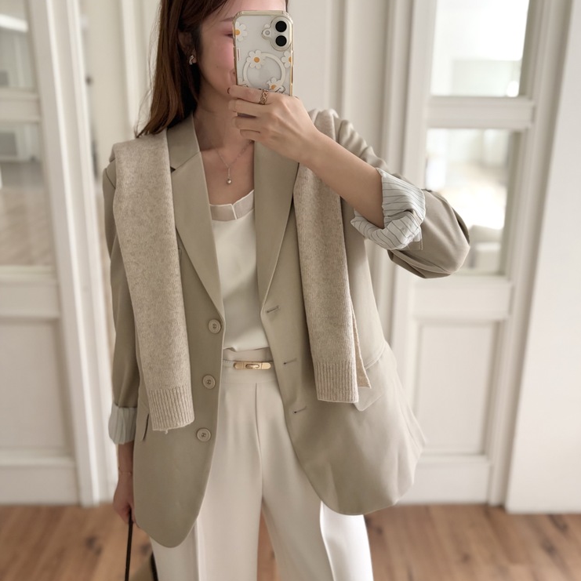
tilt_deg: -24.4
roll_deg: -1.5
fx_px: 589
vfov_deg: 52.4
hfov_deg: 52.5
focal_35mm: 31
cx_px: 292
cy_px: 260
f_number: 1.6
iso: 250
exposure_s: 1/60
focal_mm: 5.96
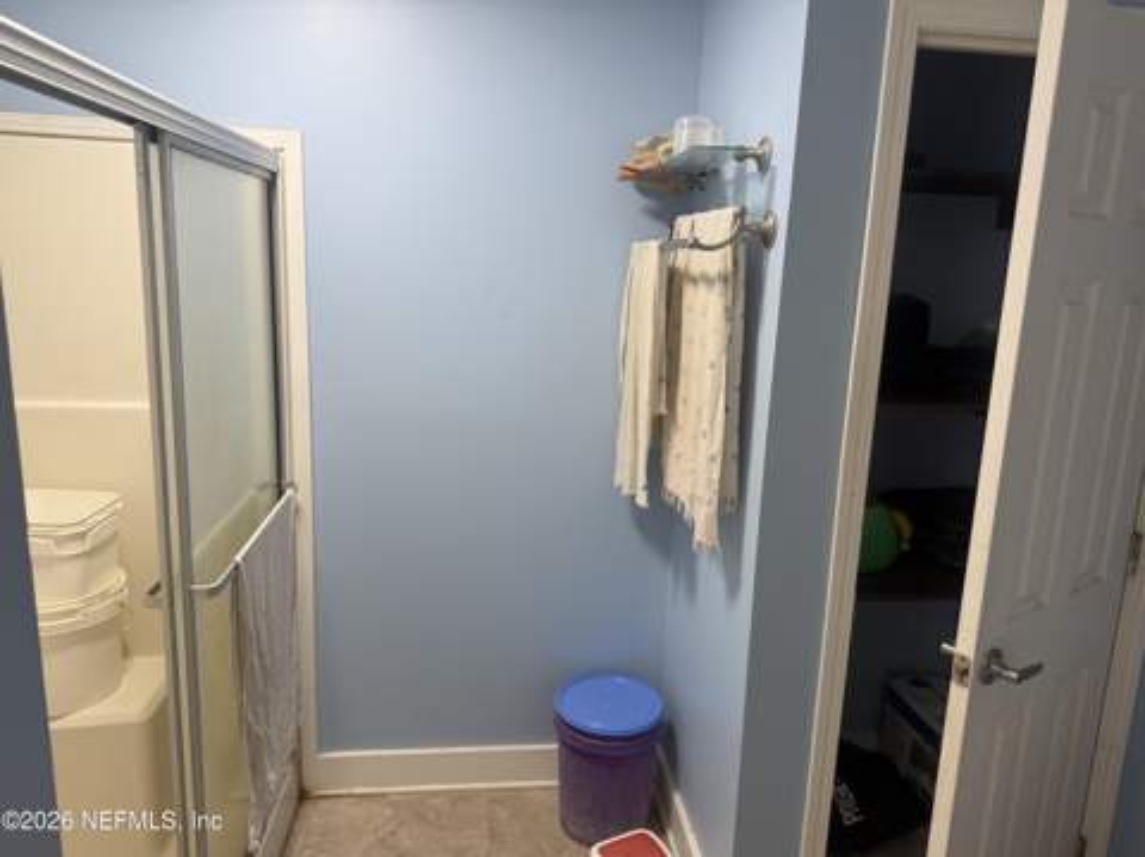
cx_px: 572
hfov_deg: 71.7
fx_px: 793
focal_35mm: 24
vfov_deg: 56.7
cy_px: 428
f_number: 1.78
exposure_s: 1/60
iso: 125
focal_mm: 6.76
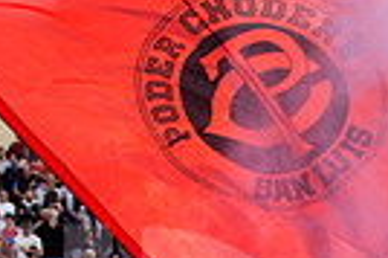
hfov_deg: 12.3
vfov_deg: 8.5
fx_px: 1679
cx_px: 637
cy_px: 442
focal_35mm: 156
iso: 250
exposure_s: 1/1250
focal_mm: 24
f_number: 4
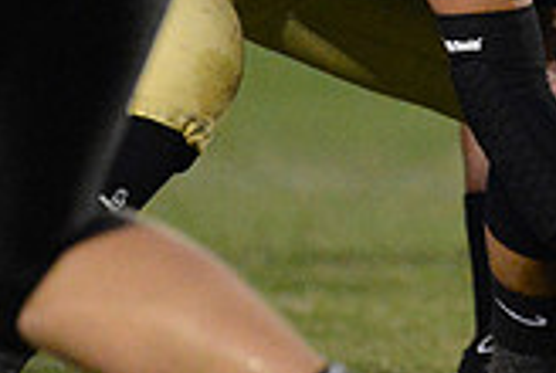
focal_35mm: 1412
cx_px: 922
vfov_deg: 1.0
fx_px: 21847
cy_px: -29
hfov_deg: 1.5
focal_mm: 400
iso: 12800
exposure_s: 1/800
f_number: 2.8
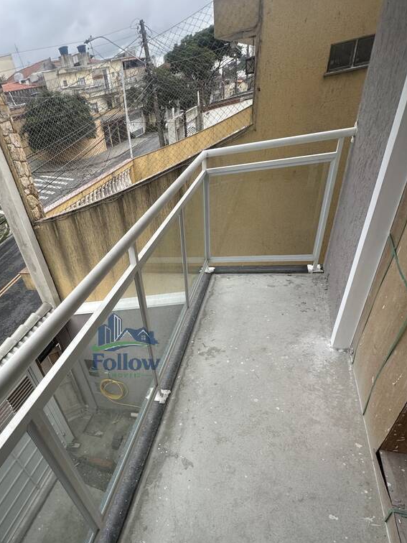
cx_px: 127
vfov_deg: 79.6
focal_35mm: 20
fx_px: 314
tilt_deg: -36.4
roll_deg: +13.5
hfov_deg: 63.8
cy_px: 353
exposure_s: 1/99
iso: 80
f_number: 2.2
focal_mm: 2.22
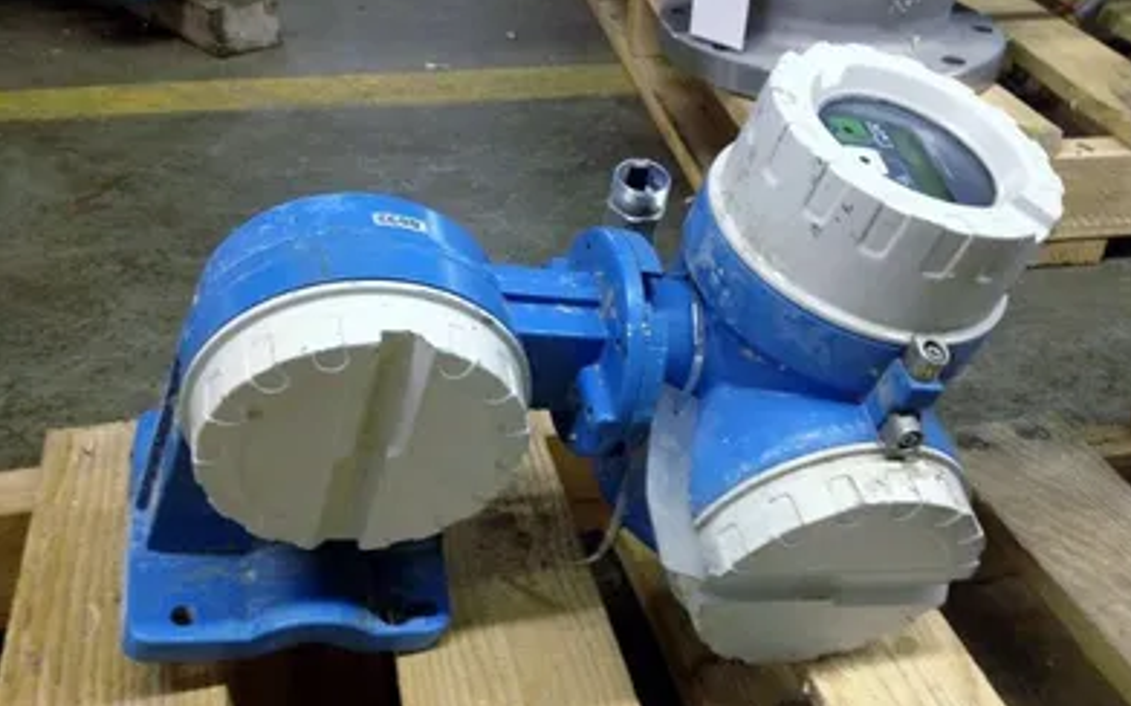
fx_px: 1171
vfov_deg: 33.5
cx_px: 576
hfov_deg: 51.6
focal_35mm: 38
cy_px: 405
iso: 200
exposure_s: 1/20
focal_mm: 4.28
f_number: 2.4
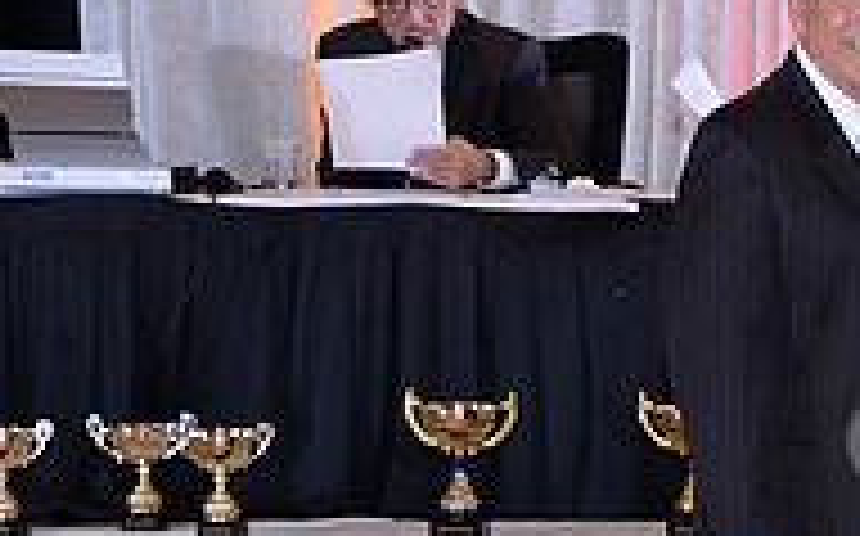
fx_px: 3981
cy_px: 448
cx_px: 1301
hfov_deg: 11.8
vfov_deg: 7.7
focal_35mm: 170
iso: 1250
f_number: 4
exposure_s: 1/250
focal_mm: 55
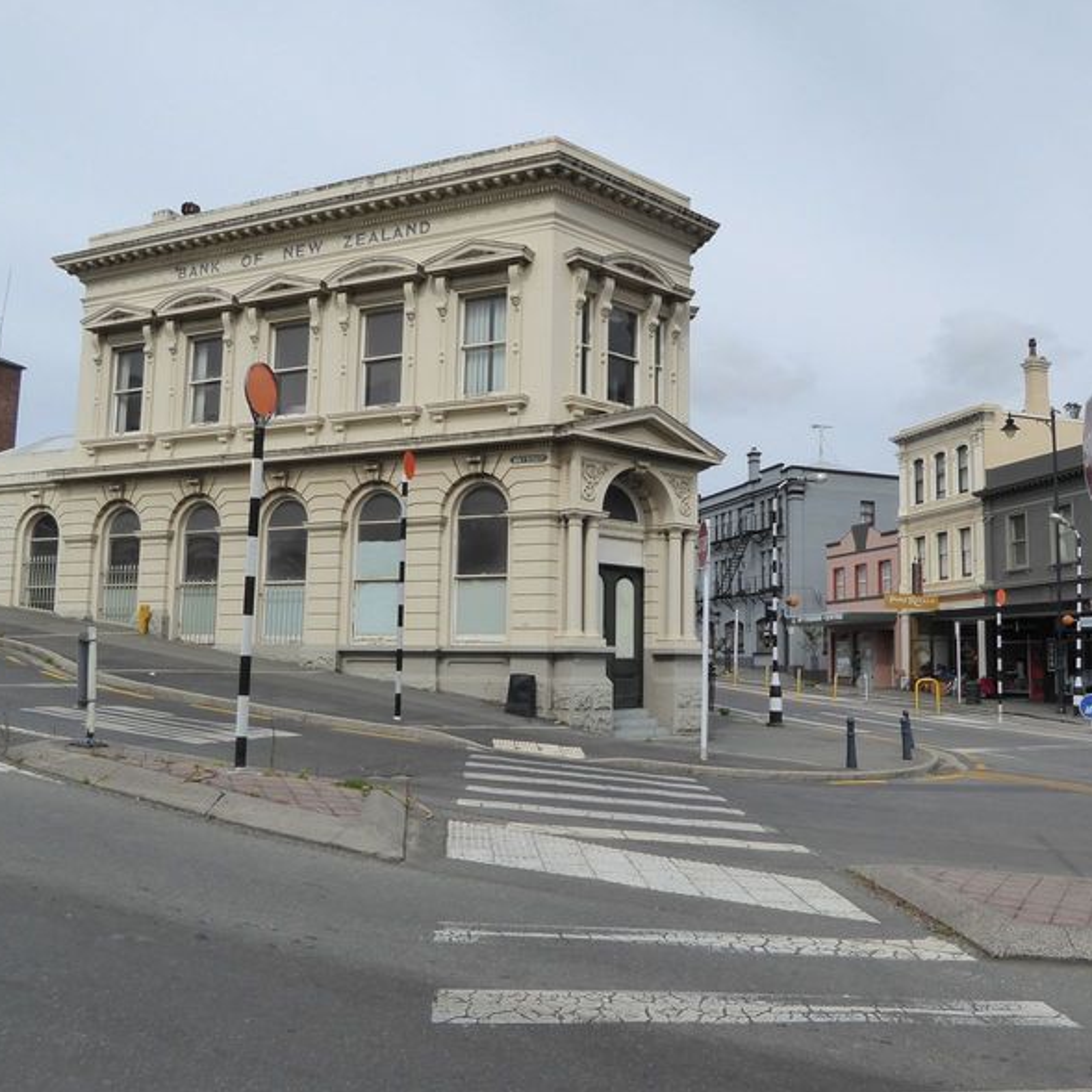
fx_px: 1071
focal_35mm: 30
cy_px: 552
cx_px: 629
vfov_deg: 54.0
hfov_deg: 53.8
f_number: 5
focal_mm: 4.3
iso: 160
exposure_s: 1/640
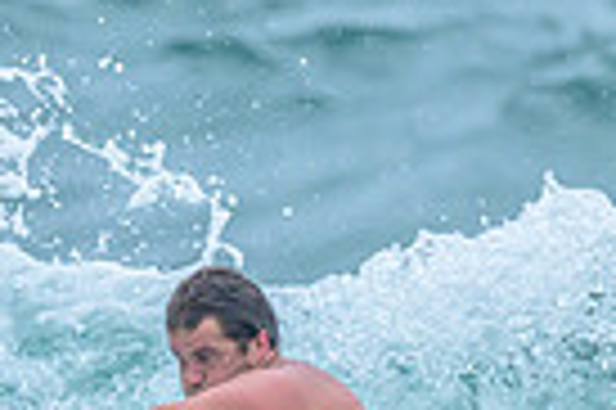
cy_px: 745
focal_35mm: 4652
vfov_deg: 0.3
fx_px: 79505
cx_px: 149
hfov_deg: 0.4
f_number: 6.3
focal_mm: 800
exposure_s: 1/2500
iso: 450
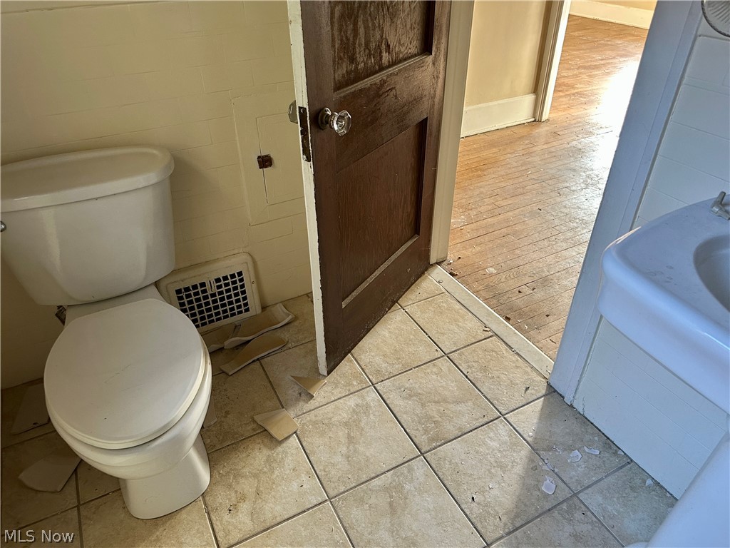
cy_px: 274
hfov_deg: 71.6
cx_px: 365
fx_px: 506
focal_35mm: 24
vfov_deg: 56.8
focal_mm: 6.86
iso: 250
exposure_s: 1/60
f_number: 1.78
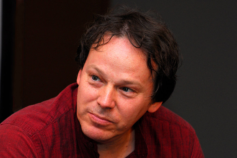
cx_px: 118
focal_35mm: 183
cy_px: 79
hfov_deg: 11.2
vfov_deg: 7.5
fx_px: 1206
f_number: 7.1
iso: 320
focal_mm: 122
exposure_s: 1/60
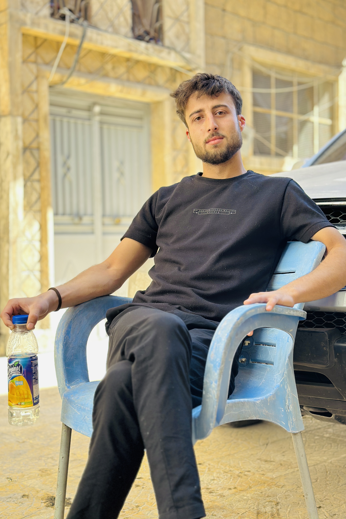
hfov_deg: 27.0
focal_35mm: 50
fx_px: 721
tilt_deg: -0.6
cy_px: 259
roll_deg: +0.8
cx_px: 191
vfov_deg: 39.6
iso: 80
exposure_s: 1/516
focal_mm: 6.86
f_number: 1.78
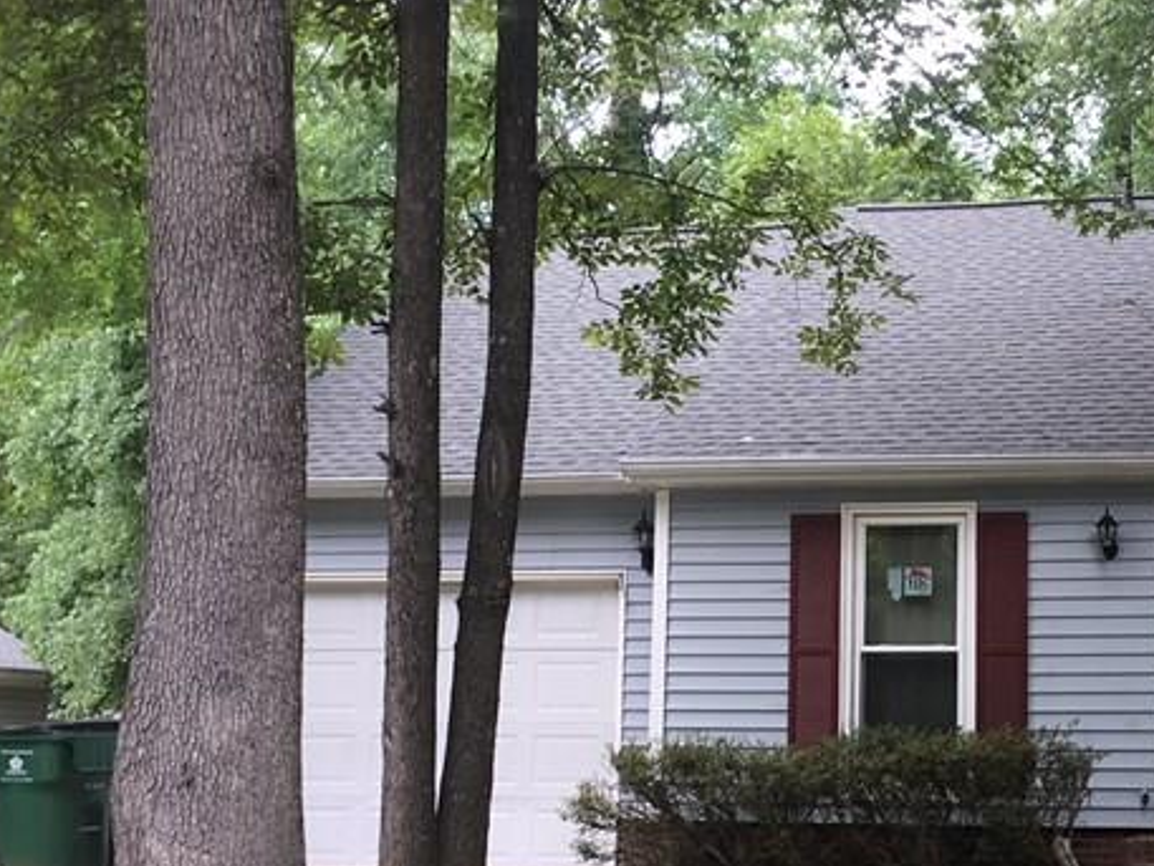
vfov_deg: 22.6
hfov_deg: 29.1
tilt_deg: +9.0
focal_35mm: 65
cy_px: 520
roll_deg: -1.0
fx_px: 2167
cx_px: 942
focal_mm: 4.15
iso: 25
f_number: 2.2
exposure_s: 1/120
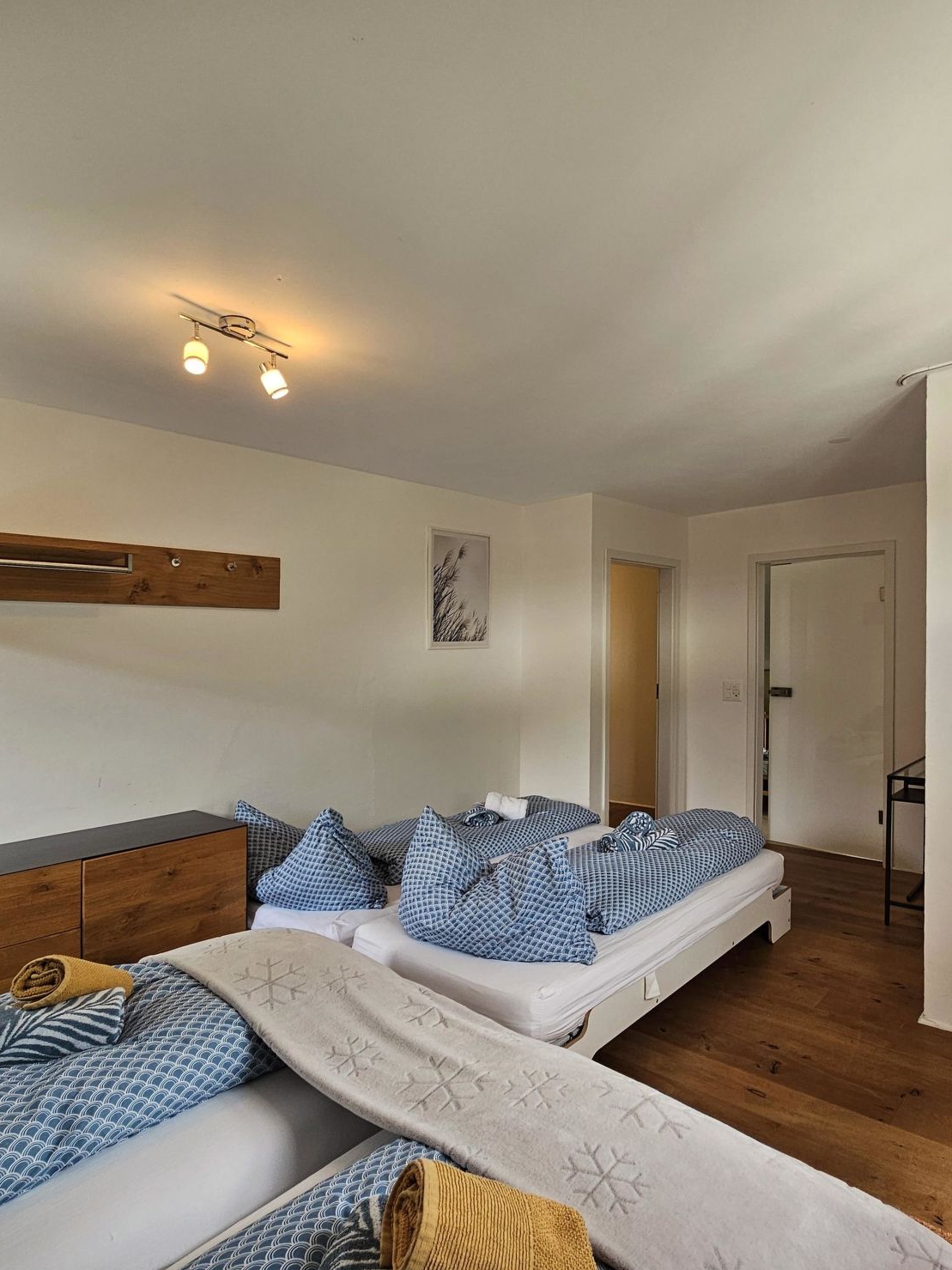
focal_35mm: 18
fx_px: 660
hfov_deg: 71.1
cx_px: 554
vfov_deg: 87.7
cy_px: 623
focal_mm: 2.2
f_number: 2.2
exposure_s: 1/50
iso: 50
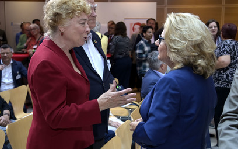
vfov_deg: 24.0
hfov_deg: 37.5
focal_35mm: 54
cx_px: 119
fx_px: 350
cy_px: 68
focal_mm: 48
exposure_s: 1/500
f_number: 5
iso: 1600
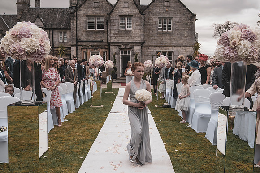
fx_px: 272
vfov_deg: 35.3
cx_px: 121
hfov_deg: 51.0
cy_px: 87
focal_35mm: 38
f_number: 5.6
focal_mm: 34
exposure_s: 1/1600
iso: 500
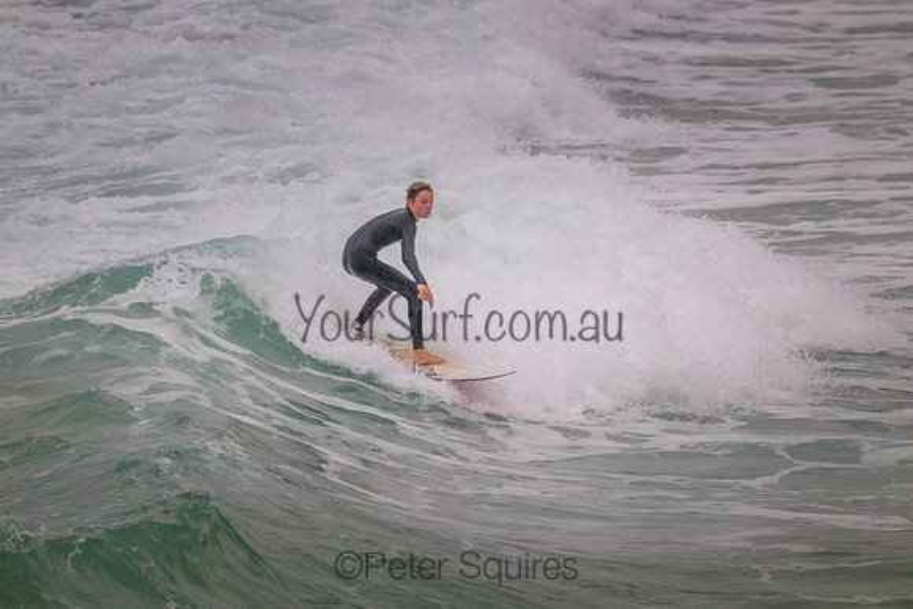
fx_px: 20293
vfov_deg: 1.7
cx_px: 456
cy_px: 304
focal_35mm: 800
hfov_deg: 2.6
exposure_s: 1/1250
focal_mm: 800
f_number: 11
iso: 2500
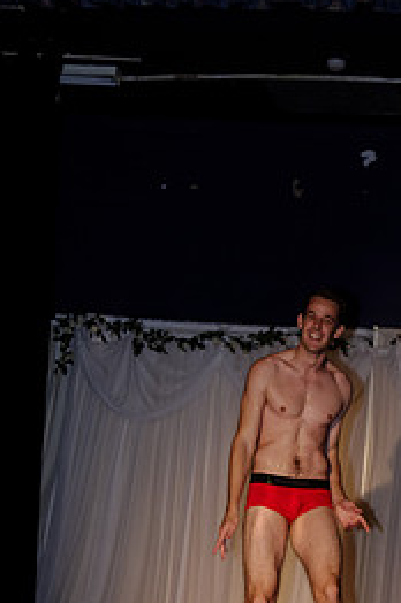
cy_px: 394
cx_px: 326
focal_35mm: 129
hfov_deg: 10.6
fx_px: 2161
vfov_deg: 15.9
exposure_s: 1/180
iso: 400
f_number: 2.8
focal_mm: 50
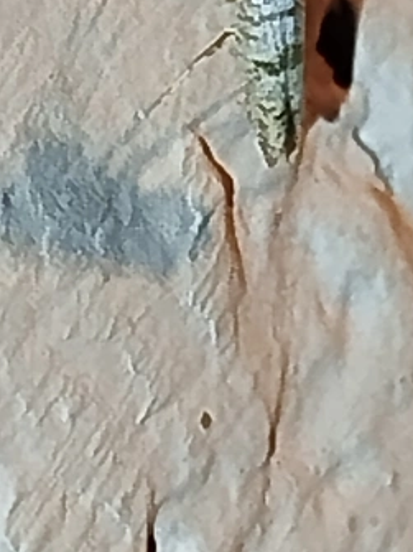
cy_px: -40
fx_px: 6351
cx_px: 112
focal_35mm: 399
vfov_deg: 5.0
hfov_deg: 3.7
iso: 125
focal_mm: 5.31
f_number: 1.7
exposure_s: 1/50
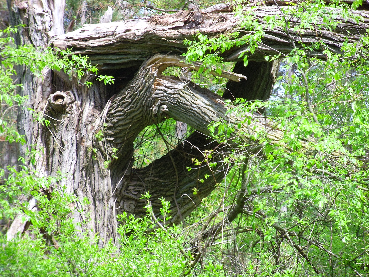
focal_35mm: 179
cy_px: 138
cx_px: 184
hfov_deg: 11.0
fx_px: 1908
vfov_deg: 8.3
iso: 80
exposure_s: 1/90
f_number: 5.3
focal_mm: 32.26
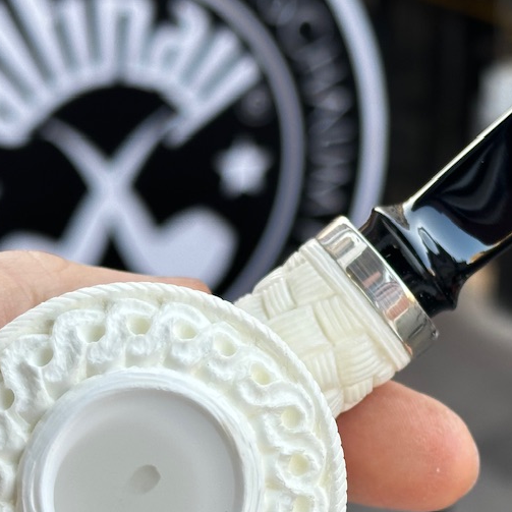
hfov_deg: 16.1
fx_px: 1807
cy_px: 341
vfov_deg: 16.1
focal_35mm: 108
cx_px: 362
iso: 50
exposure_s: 1/160
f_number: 1.78
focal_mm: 6.86
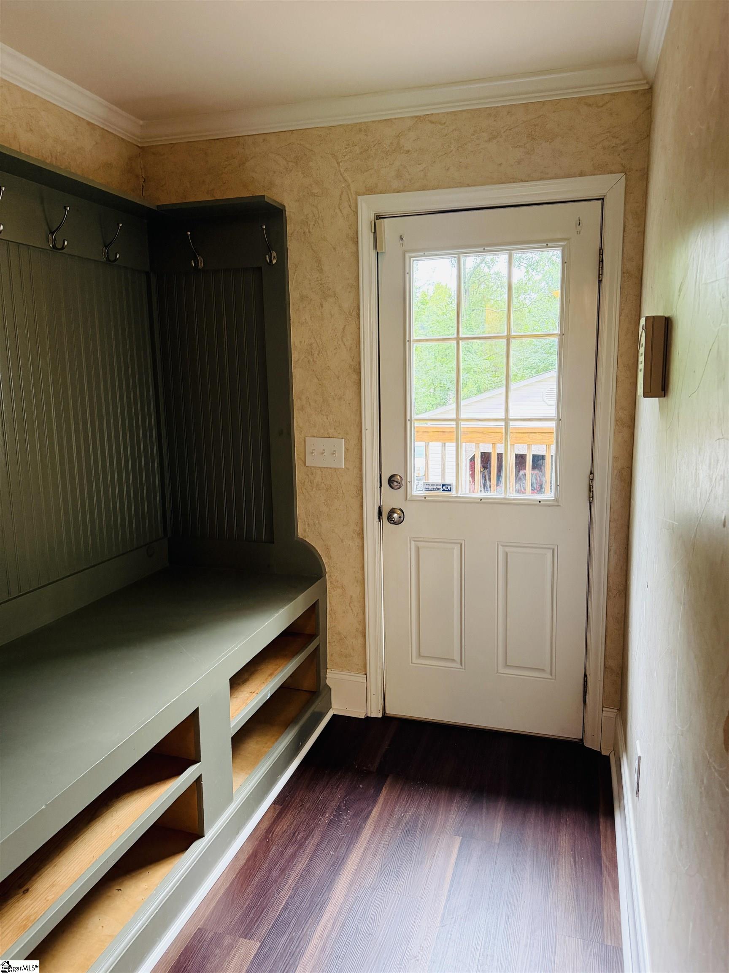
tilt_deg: -9.7
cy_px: 486
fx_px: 674
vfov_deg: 71.6
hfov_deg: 56.8
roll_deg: +0.6
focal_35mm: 24
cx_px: 364
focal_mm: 6.76
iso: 400
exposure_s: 1/60
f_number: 1.78
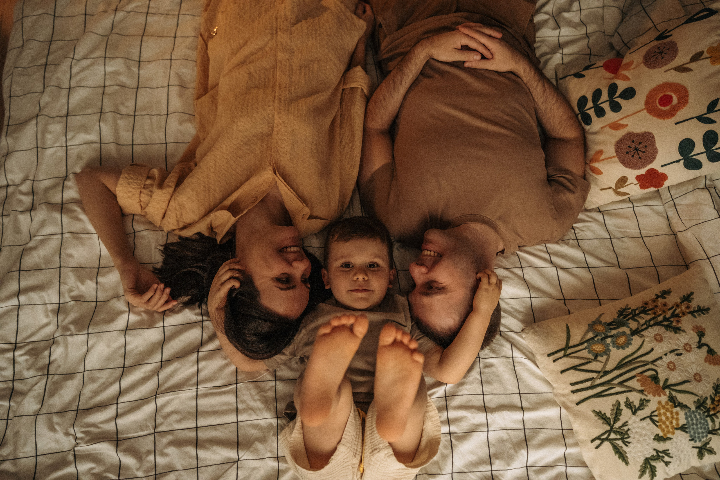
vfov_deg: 47.9
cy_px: 240
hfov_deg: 67.4
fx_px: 540
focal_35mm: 27
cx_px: 360
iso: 4000
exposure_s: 1/1000
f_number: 1.8
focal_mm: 18
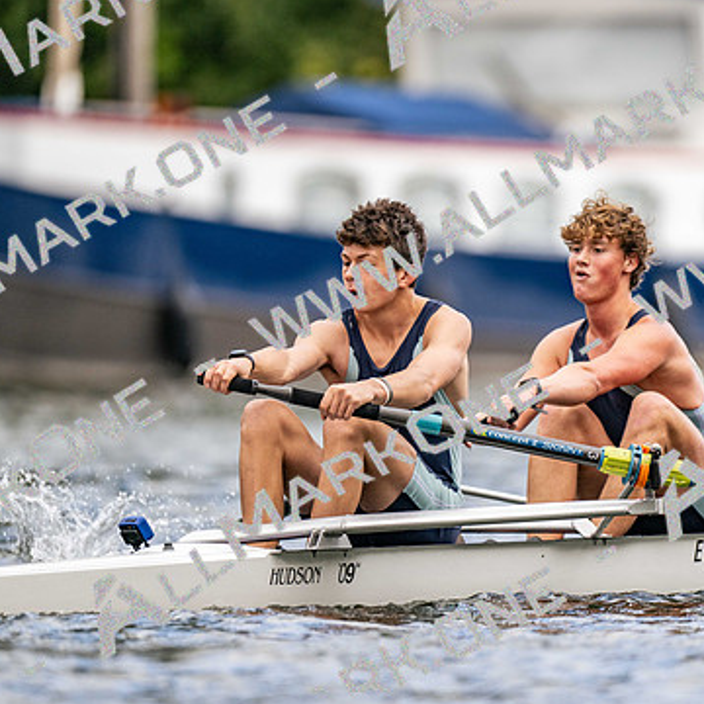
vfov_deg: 2.1
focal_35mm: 822
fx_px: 18914
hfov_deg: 2.1
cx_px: 491
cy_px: 357
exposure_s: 1/2500
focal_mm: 600
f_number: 4
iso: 450
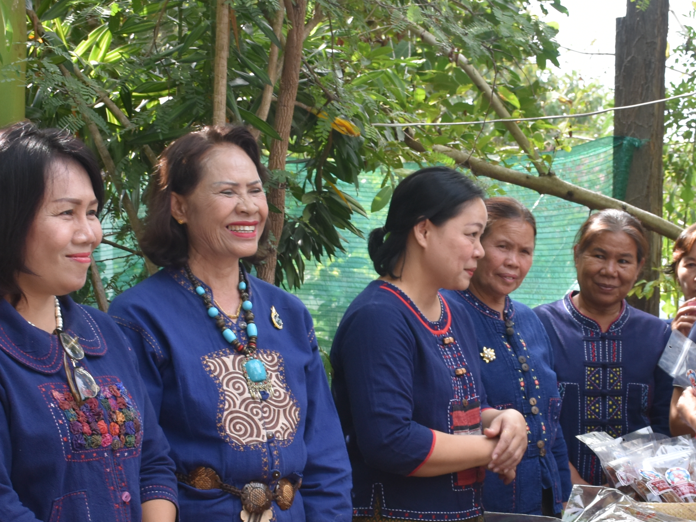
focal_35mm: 87
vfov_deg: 16.9
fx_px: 1749
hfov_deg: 22.4
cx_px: 473
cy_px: 390
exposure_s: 1/200
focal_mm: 26
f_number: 7.1
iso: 400
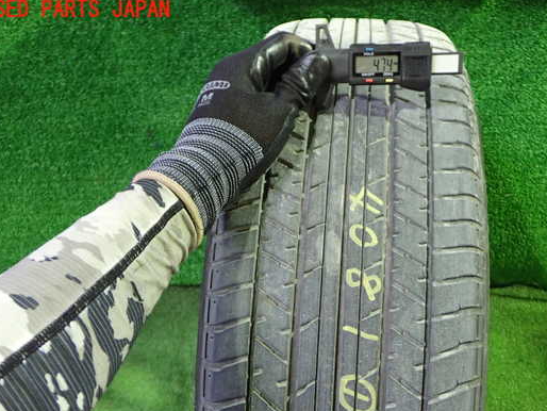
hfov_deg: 52.5
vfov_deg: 40.6
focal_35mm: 35
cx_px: 296
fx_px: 553
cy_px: 236
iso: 640
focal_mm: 5.4
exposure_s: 1/30
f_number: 2.3
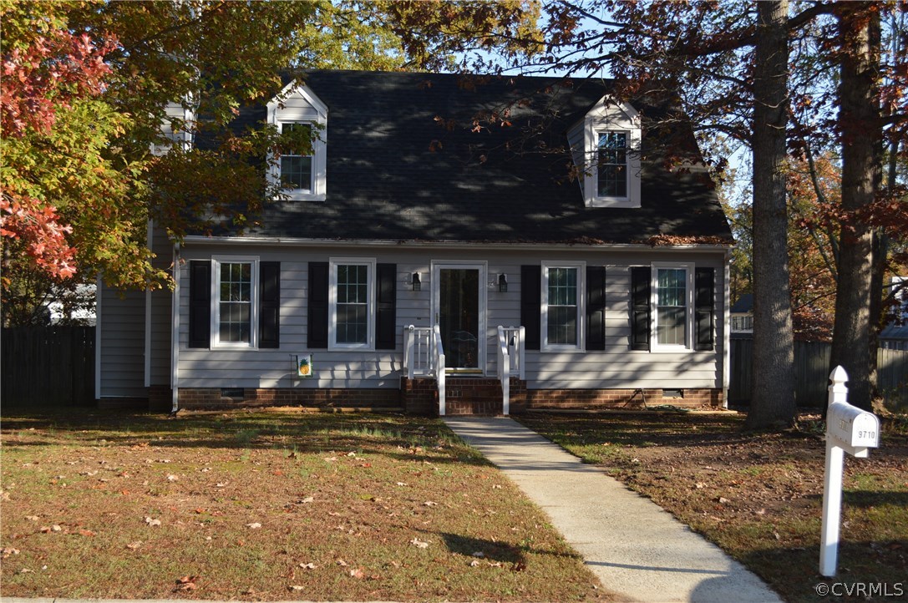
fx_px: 1134
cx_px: 454
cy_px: 302
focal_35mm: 45
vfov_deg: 29.8
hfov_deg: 43.7
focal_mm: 30
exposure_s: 1/200
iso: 100
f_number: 5.6
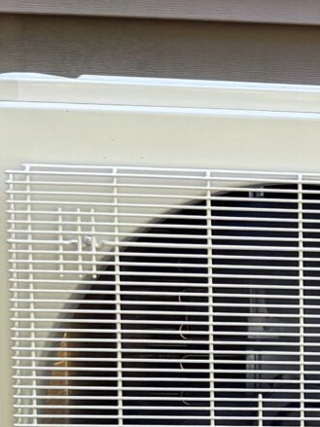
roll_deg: -1.3
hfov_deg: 9.7
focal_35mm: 140
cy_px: 433
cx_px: 676
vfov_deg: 13.9
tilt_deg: -7.8
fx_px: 1726
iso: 64
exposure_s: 1/121
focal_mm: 6.76
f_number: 1.78
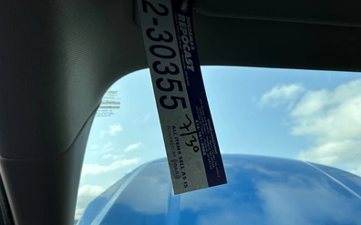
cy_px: 102
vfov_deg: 41.7
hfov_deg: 62.9
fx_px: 295
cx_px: 181
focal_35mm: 30
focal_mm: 3
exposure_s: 1/1250
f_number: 1.8
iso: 25
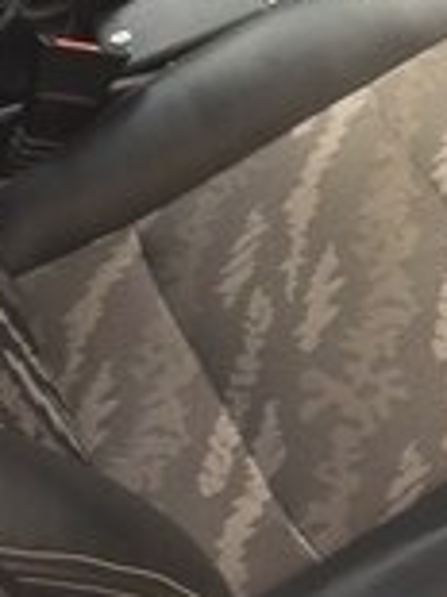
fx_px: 1603
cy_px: -58
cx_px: 381
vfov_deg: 20.2
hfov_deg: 15.7
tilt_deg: -42.0
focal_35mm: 93
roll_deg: -2.5
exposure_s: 1/50
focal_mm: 4.15
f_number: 2.2
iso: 32
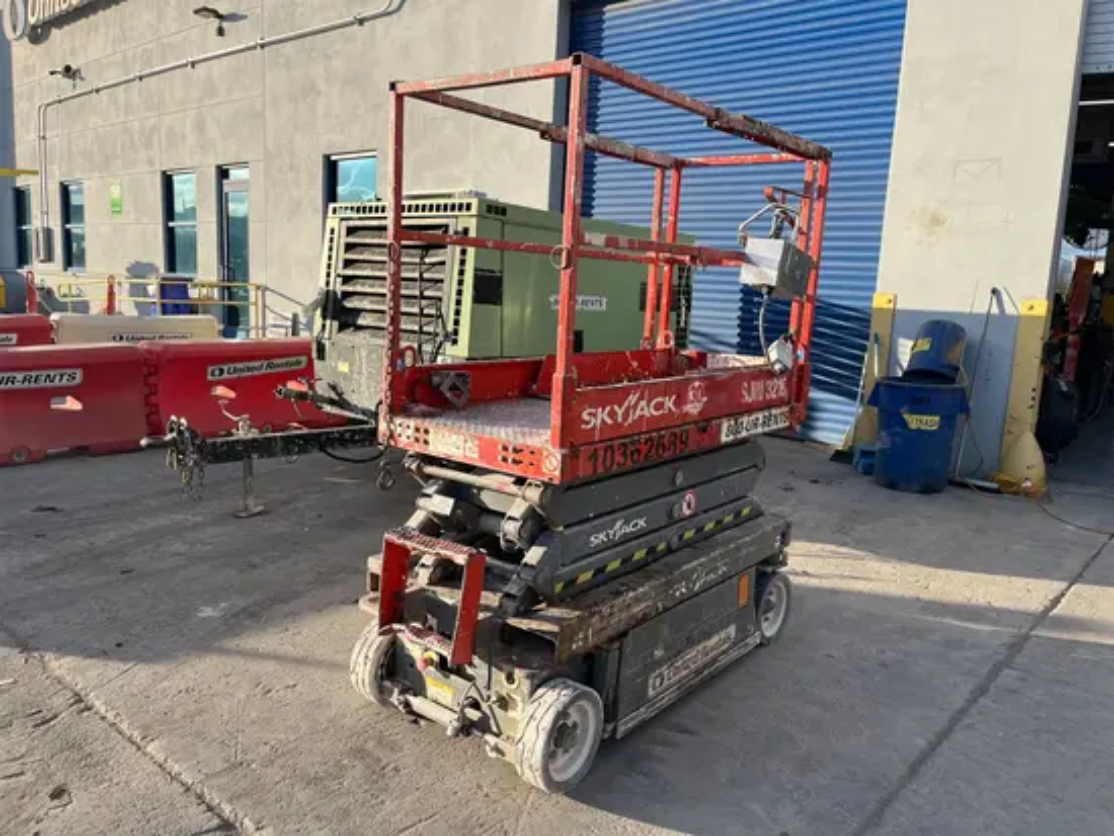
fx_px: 837
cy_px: 418
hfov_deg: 67.3
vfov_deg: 53.1
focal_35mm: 26
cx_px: 557
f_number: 1.6
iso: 50
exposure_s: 1/1890
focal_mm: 5.1
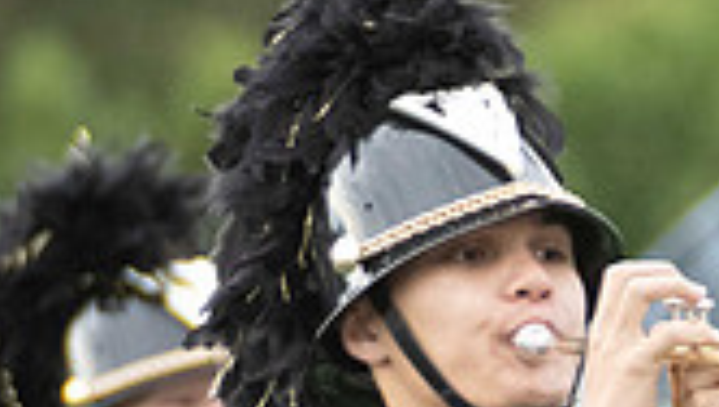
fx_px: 24309
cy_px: 879
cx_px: 639
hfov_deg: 1.7
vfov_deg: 1.0
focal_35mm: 1273
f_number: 5.6
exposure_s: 1/1250
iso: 2500
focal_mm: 300
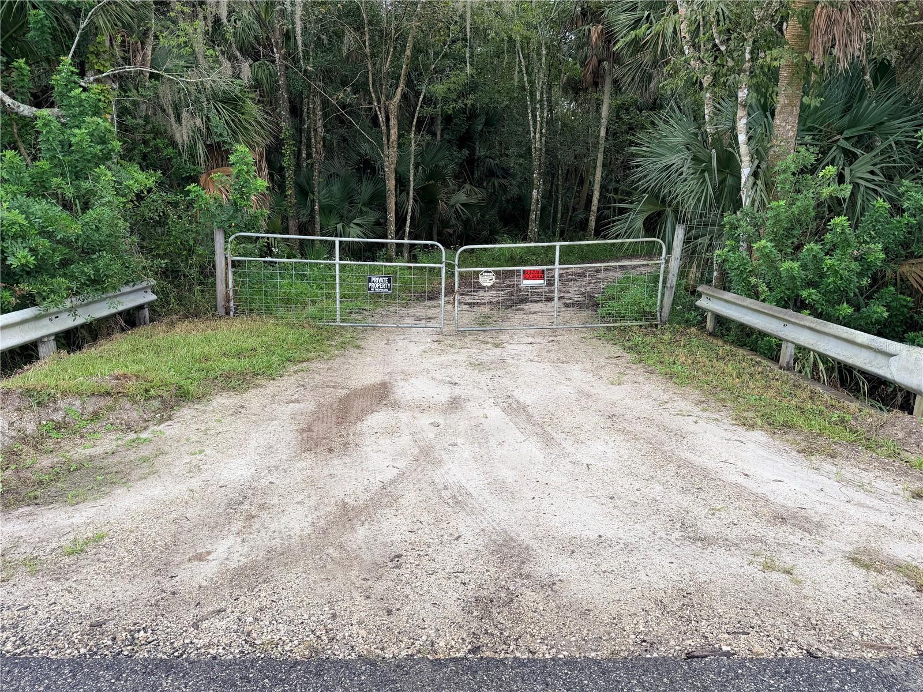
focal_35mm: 24
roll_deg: +0.0
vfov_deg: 56.8
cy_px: 346
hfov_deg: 71.6
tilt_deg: -12.1
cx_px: 462
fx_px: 640
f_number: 1.78
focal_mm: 6.76
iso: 80
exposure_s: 1/453
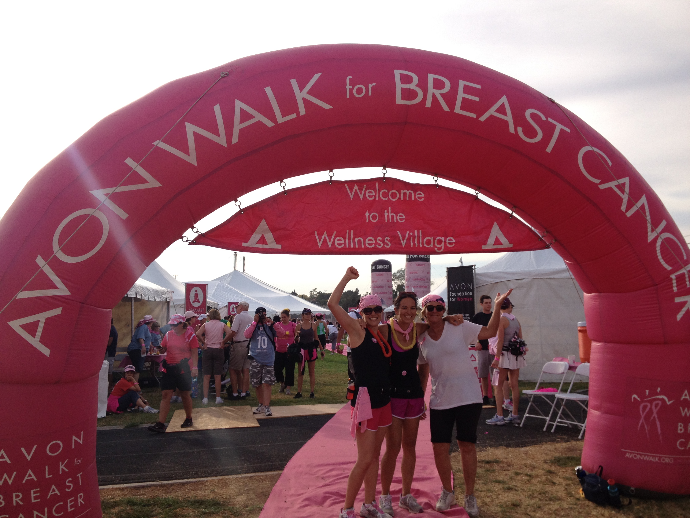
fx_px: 698
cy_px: 259
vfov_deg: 40.7
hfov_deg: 52.6
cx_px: 345
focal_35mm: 35
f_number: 2.4
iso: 64
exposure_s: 1/1227
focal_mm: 4.28
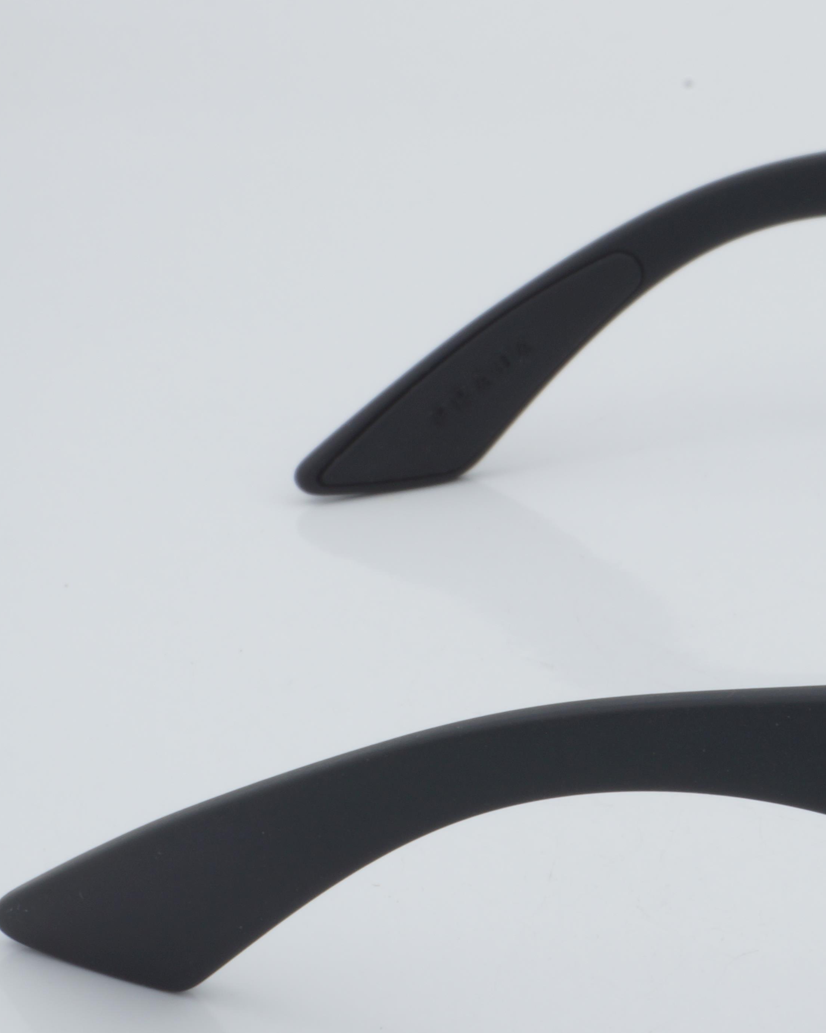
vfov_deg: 14.1
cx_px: 1100
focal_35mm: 137
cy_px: 505
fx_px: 4187
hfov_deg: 11.0
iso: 100
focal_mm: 45
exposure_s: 1/3
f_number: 32
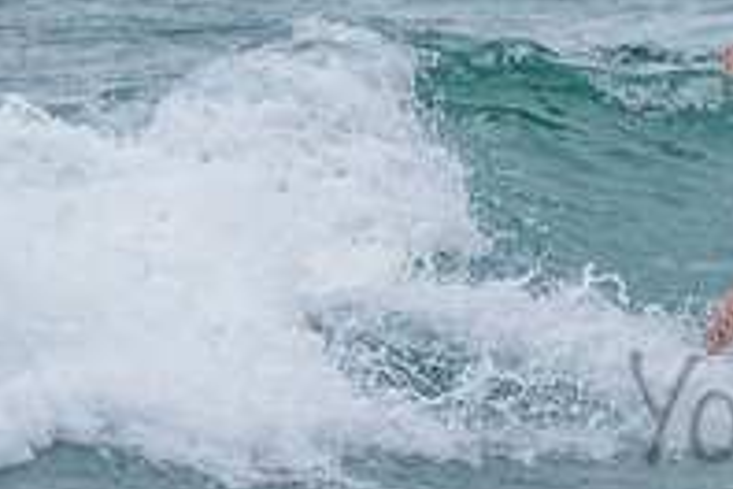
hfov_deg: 1.1
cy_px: 216
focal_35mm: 1794
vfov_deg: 0.8
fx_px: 36525
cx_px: 783
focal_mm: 500
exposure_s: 1/2000
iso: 450
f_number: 5.6
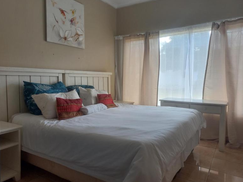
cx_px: 120
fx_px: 183
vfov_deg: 53.1
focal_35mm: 26
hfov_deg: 67.3
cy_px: 89
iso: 40
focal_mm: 4.6
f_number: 1.8
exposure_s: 1/50
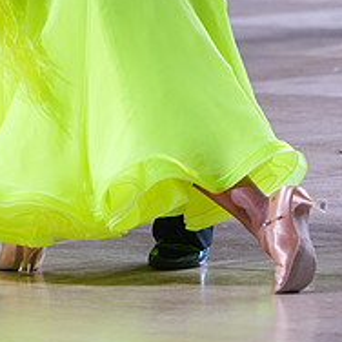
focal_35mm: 484
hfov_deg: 3.6
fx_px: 5410
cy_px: -153
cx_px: 75
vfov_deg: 3.6
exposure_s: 1/400
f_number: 5.6
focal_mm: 185
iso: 2500
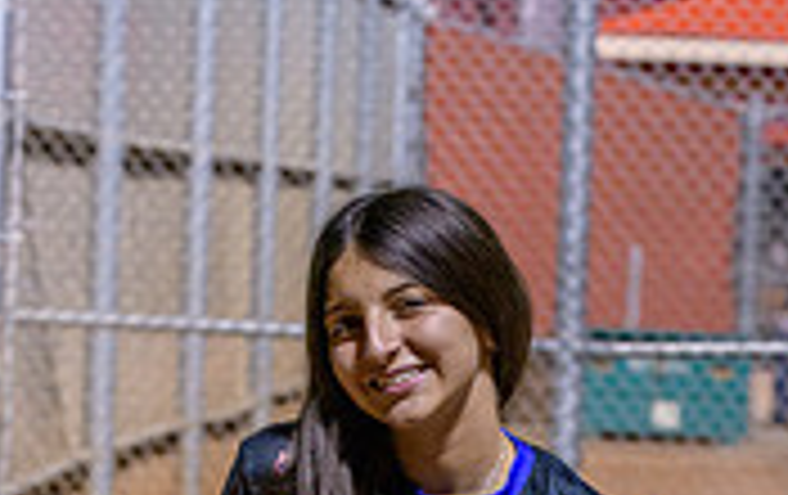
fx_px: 3936
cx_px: 414
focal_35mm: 183
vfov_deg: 6.9
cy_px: 1004
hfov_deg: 11.4
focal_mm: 70
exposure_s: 1/250
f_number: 5
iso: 4000
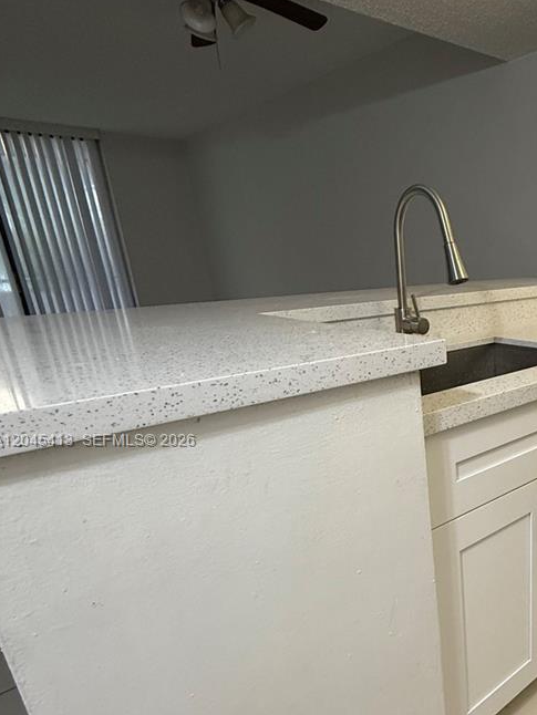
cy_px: 442
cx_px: 488
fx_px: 537
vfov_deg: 66.4
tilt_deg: -19.4
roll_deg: +1.2
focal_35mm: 26
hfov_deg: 47.4
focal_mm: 2.22
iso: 250
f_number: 2.2
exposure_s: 1/60
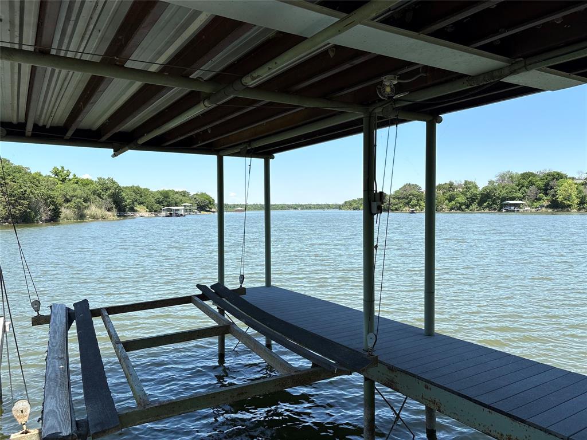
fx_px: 441
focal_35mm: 26
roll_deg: +1.1
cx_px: 294
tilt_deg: -1.6
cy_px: 220
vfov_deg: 53.1
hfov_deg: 67.3
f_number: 1.6
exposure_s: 1/2364
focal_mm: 5.96
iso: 50
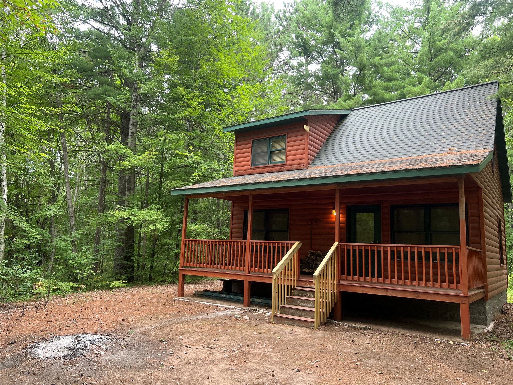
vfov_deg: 53.1
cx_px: 256
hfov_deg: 67.3
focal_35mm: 26
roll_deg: -2.9
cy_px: 192
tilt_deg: +8.0
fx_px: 385
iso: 64
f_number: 1.5
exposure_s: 1/121
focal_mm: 5.7
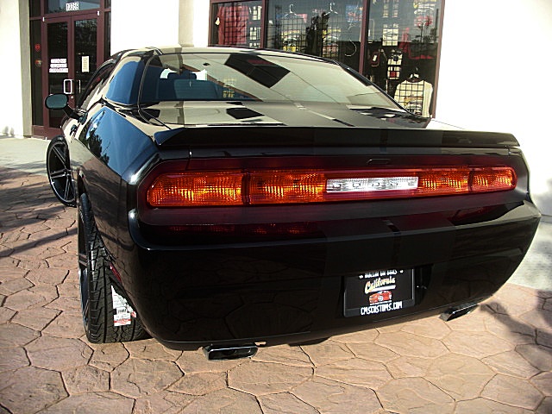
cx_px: 276
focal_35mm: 36
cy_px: 207
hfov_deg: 51.4
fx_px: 574
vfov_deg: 39.7
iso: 50
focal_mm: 6.3
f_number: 2.8
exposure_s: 1/320
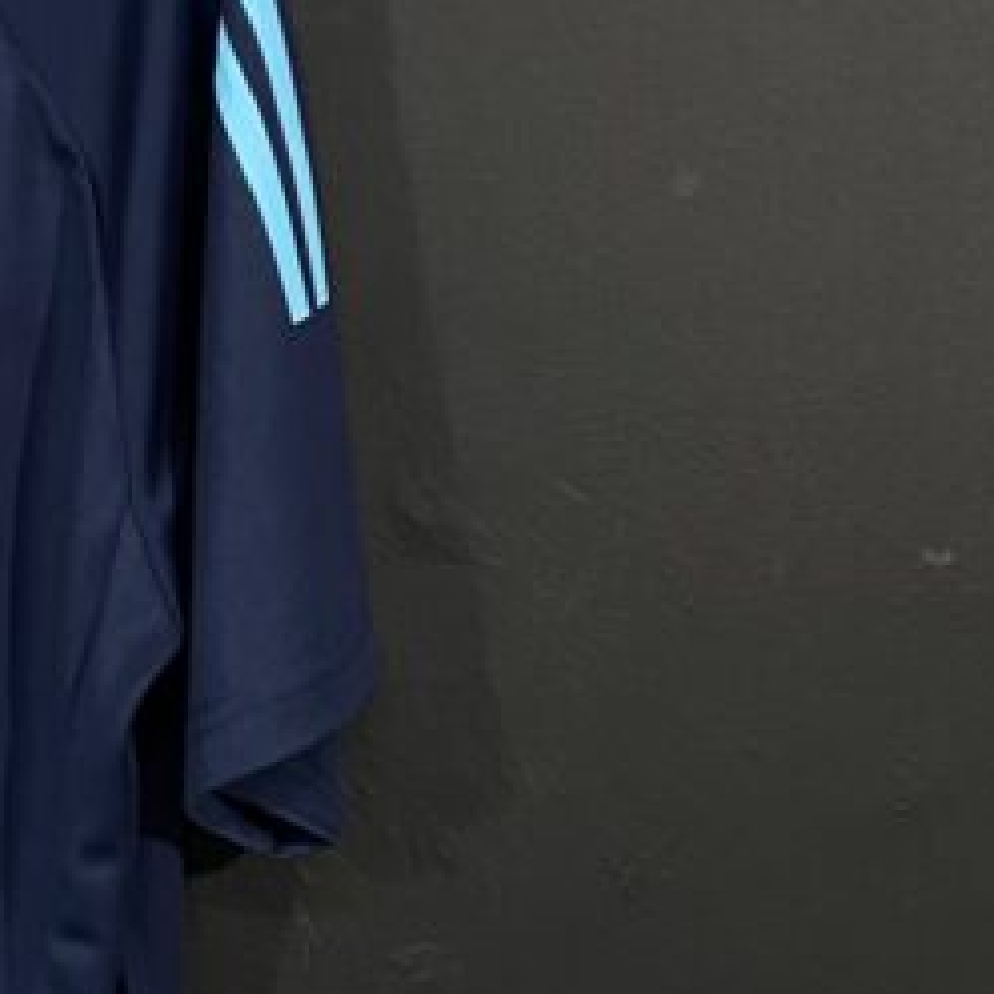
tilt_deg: -8.6
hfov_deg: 16.9
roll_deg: +1.0
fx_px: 3086
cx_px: -397
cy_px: 762
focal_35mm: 95
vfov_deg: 18.2
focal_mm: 4.25
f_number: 1.8
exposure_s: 1/60
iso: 500
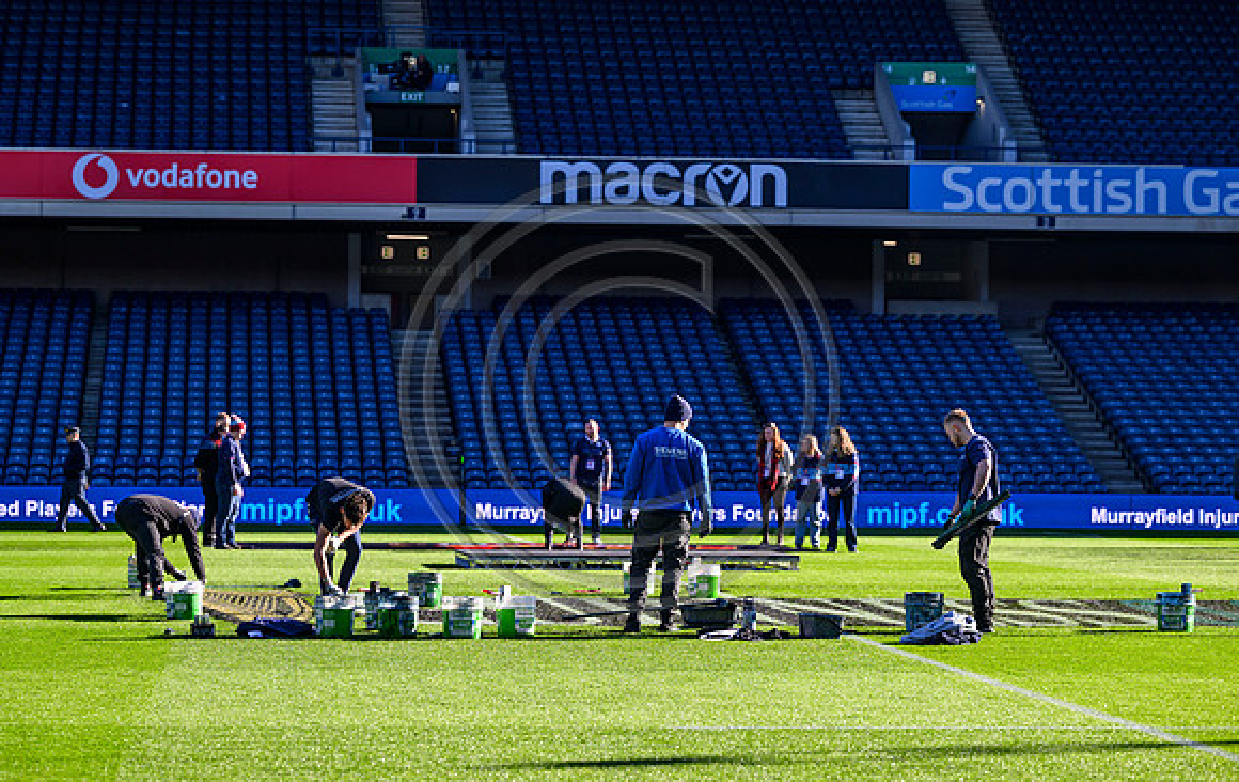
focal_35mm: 119
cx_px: 608
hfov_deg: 17.5
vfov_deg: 11.1
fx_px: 4019
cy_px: 329
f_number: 3.5
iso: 500
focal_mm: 104
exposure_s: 1/1600
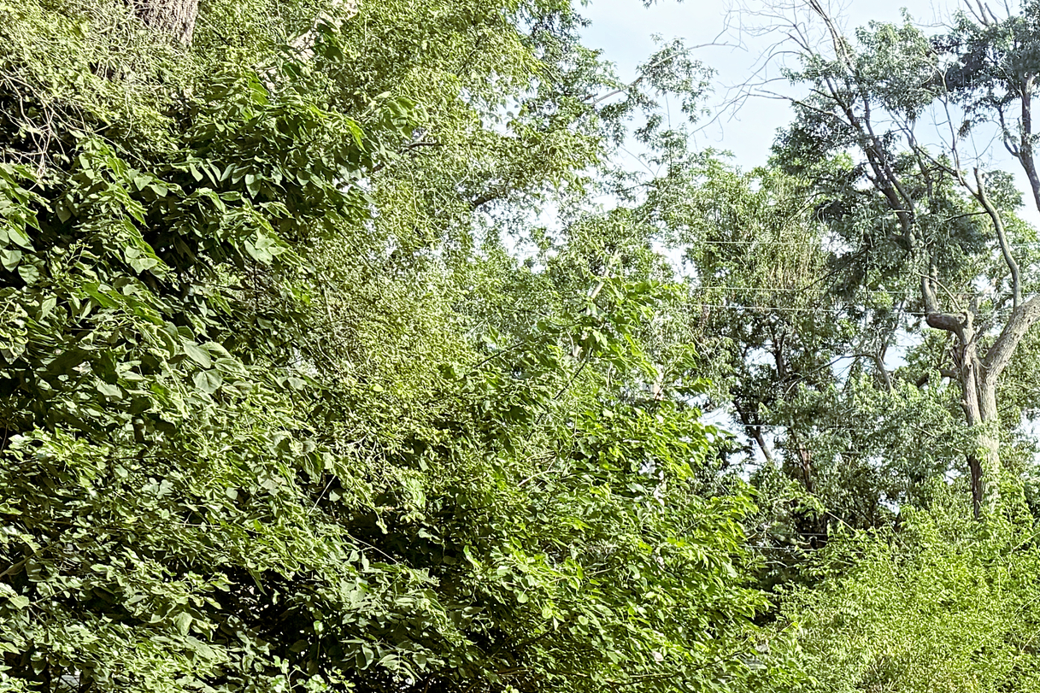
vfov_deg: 19.7
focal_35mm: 63
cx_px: 1249
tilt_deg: -3.7
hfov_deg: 27.9
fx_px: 1820
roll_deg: -1.5
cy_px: 929
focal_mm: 6.76
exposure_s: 1/2053
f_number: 1.78
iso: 80
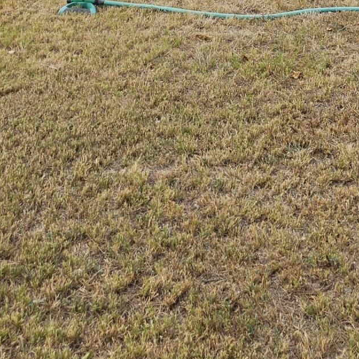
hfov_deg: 25.5
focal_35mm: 65
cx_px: 337
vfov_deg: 22.1
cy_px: -175
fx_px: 763
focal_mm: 6.3
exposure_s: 1/243
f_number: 1.7
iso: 10
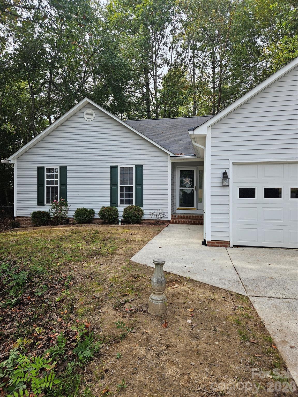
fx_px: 264
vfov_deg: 73.9
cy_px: 198
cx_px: 149
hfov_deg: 58.9
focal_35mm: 23
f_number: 1.8
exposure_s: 1/283
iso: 25
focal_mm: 5.4
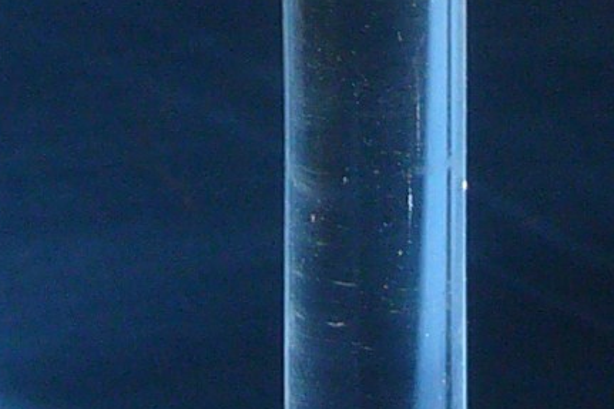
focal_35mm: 340
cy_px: -792
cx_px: 501
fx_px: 5796
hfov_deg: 6.1
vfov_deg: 3.9
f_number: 3.3
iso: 100
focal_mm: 8.3
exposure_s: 1/160
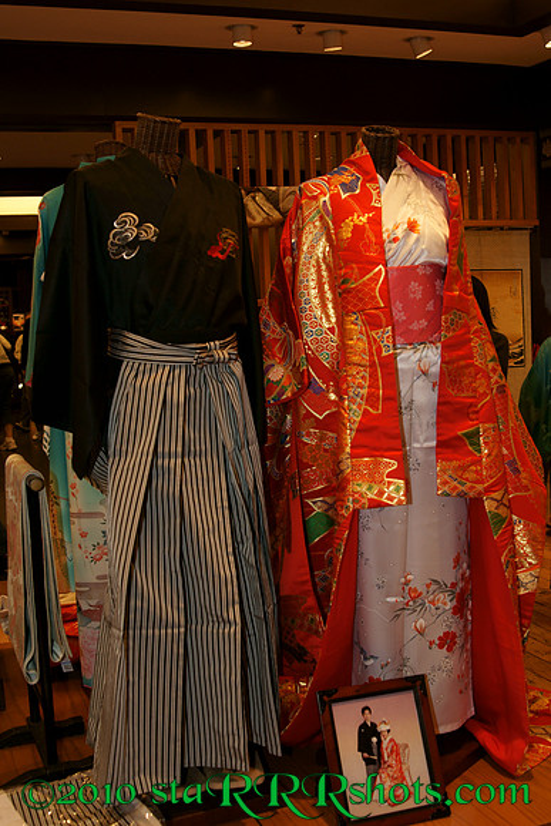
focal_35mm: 42
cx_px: 276
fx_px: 964
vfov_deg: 46.4
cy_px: 413
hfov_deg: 31.9
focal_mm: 28
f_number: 4
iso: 400
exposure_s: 1/60
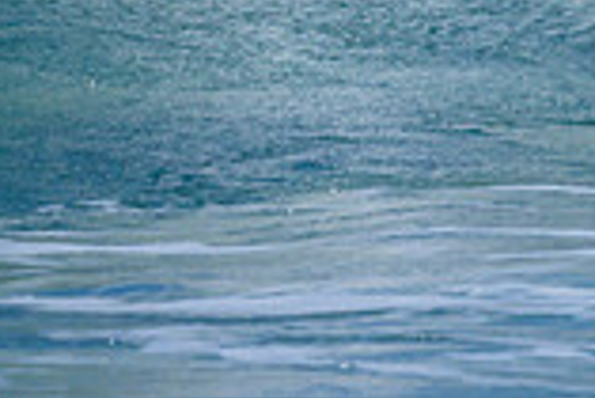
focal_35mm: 4064
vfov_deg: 0.3
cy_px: -559
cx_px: 1016
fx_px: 67230
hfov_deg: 0.5
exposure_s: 1/3200
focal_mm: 800
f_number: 6.3
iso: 400
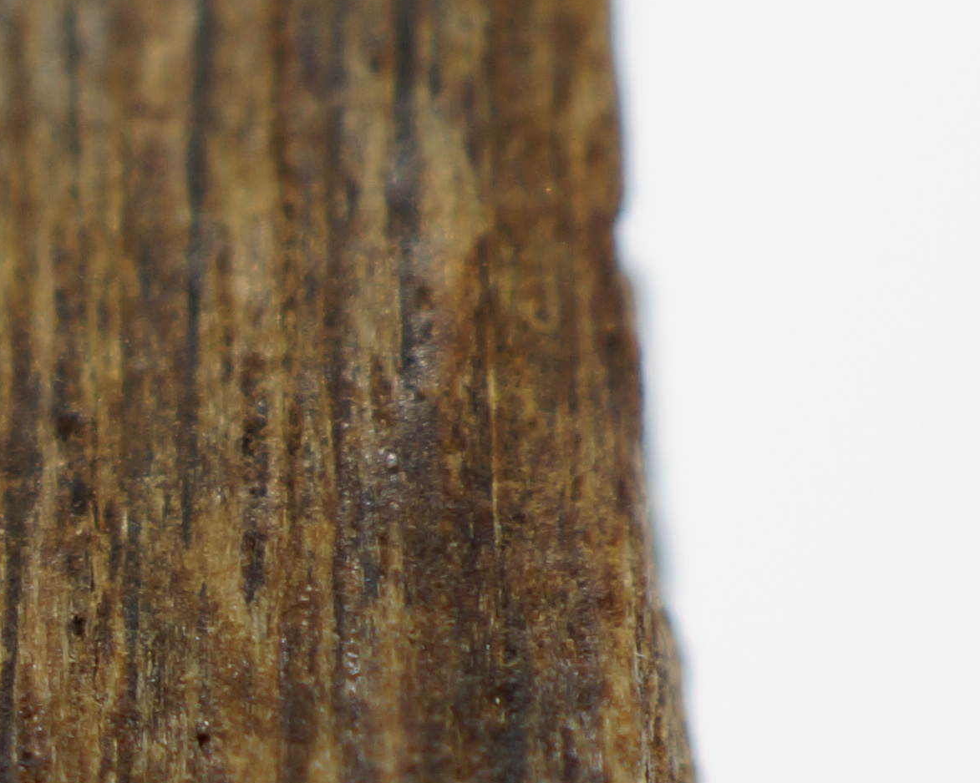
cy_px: 782
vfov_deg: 7.1
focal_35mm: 216
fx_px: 6264
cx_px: -1296
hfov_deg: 8.3
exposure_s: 1/160
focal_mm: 30
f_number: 4
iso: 100
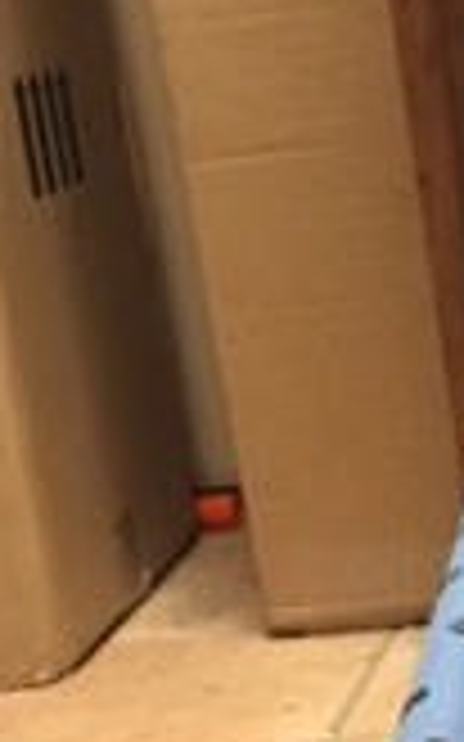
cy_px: 517
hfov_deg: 10.3
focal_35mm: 119
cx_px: 887
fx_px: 2410
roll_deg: +5.3
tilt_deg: -13.8
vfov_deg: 17.5
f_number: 2.2
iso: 200
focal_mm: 4.15
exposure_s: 1/30
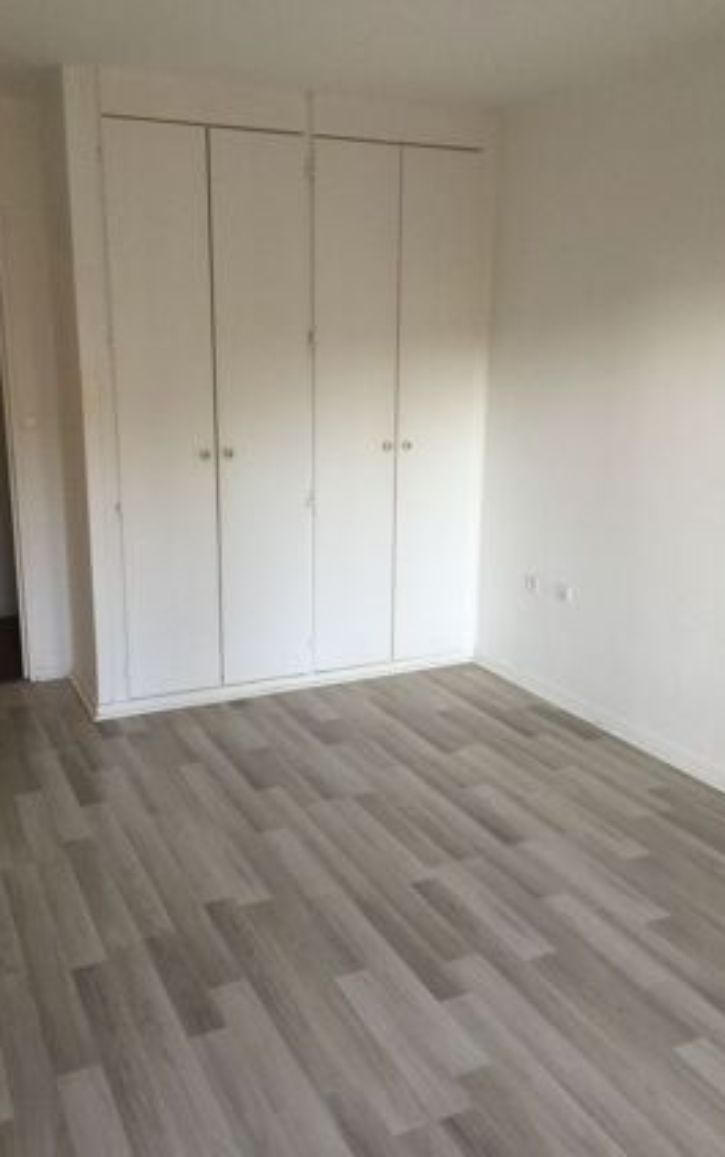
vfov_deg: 61.2
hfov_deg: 40.6
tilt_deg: -12.5
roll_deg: -0.1
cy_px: 581
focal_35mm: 31
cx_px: 320
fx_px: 978
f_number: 2.2
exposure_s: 1/33
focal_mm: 4.15
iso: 64
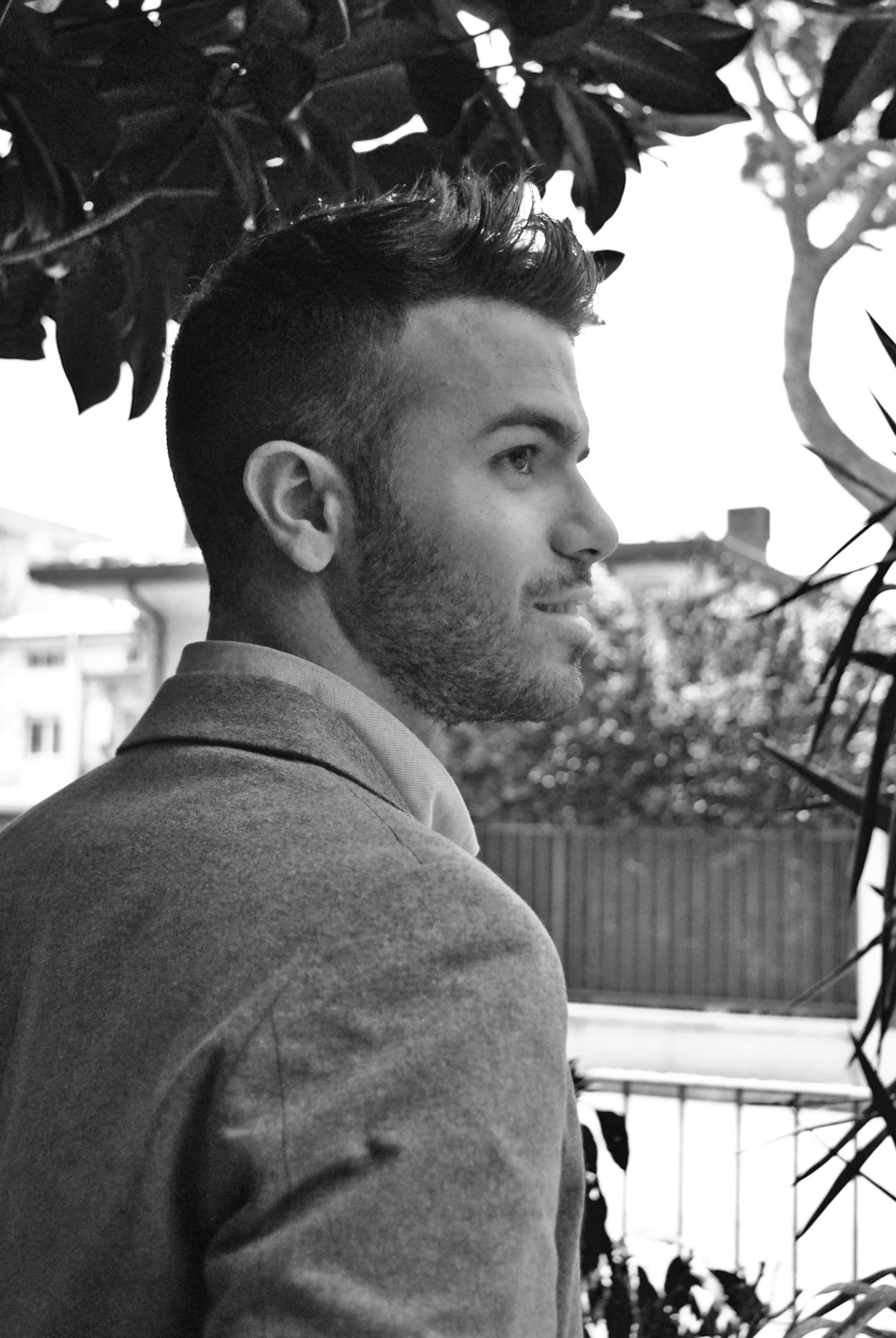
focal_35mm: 45
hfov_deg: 29.9
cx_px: 448
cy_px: 669
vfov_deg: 43.6
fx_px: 1675
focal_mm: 30
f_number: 4.2
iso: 900
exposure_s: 1/30
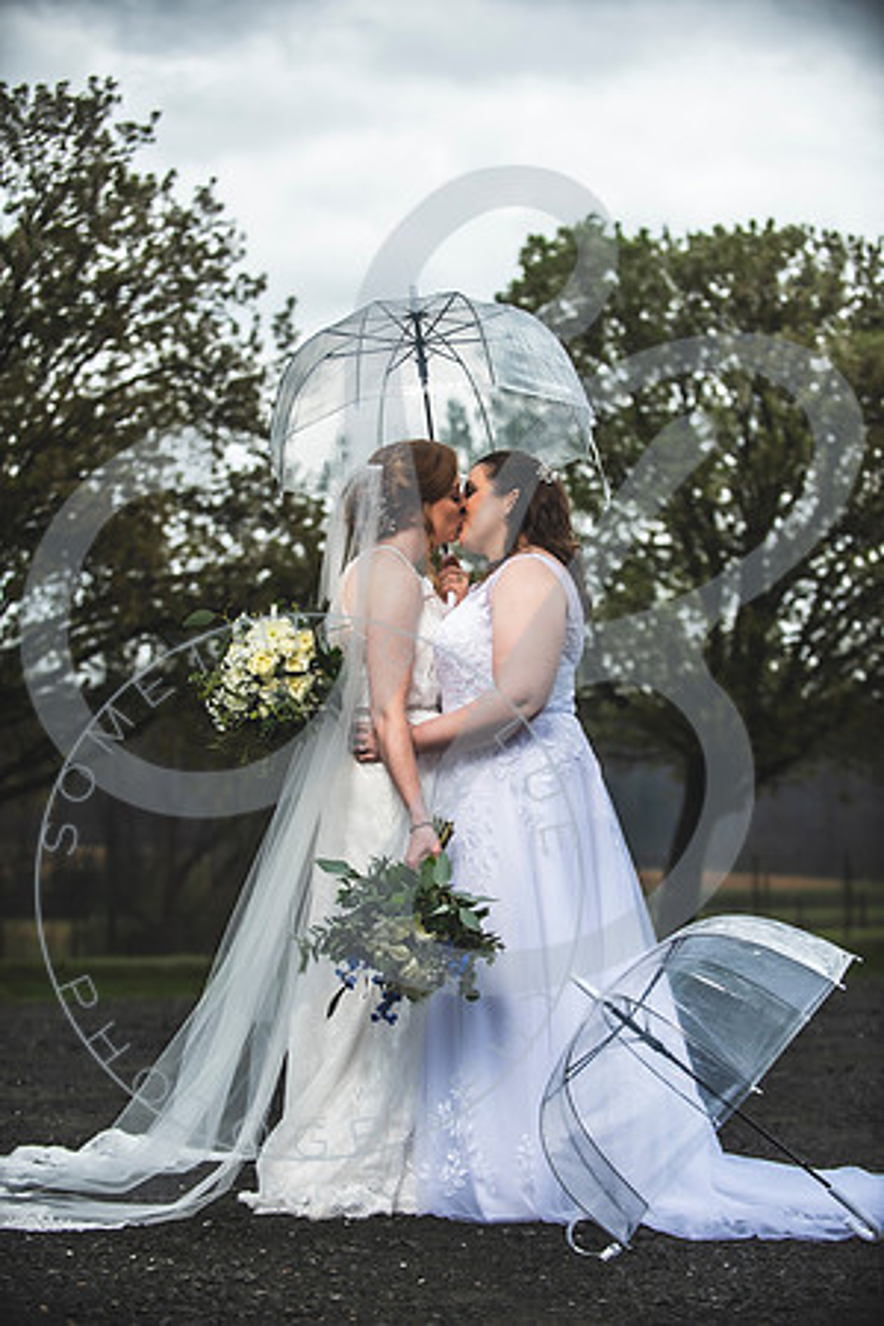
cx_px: 442
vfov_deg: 28.8
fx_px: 2578
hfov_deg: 19.5
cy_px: 663
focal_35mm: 70
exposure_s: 1/250
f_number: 3.5
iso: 100
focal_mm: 70
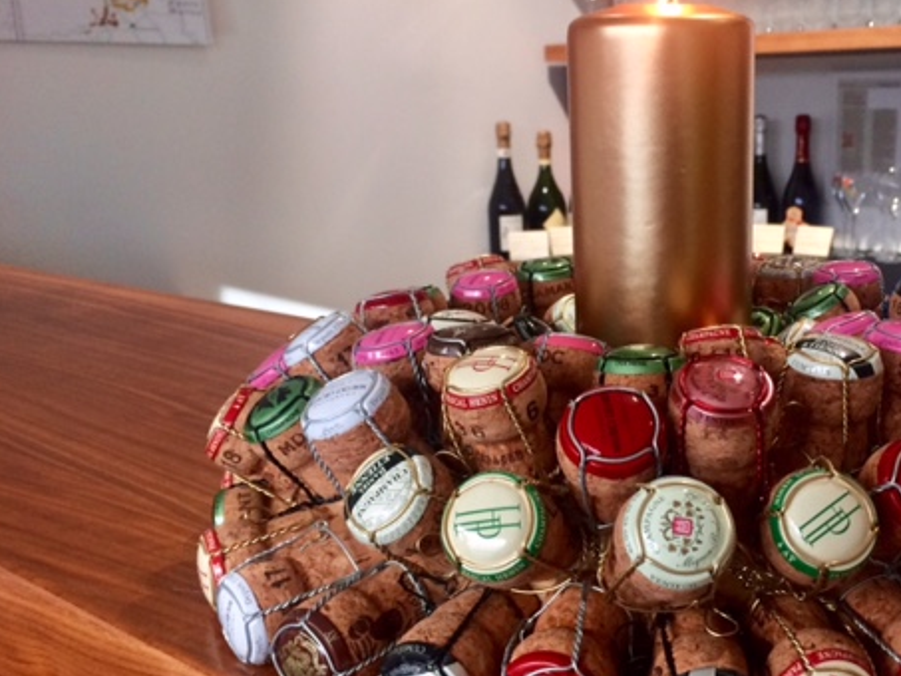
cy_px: 338
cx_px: 619
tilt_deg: -12.3
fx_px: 1067
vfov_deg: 35.2
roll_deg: +1.9
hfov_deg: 44.9
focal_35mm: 41
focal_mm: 4.15
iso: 64
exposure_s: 1/33
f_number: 2.2
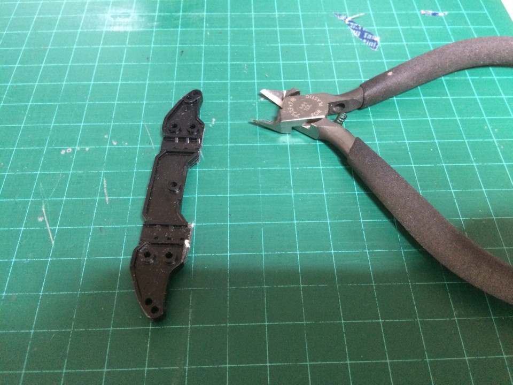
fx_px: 430
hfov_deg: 61.7
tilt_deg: -57.0
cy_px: 192
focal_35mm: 29
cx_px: 256
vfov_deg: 48.2
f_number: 2.2
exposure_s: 1/30
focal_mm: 4.15
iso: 250
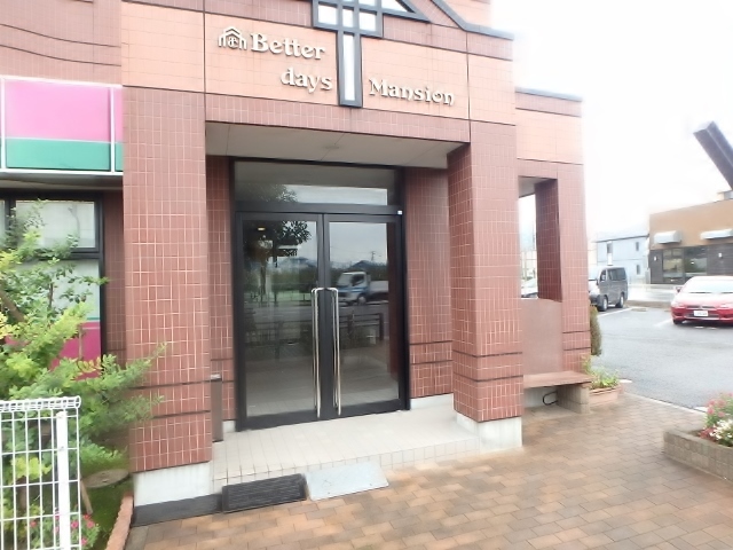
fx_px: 445
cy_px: 275
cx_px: 366
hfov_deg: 79.0
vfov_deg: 63.4
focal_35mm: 21
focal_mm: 3.7
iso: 200
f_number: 3.5
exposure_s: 1/40
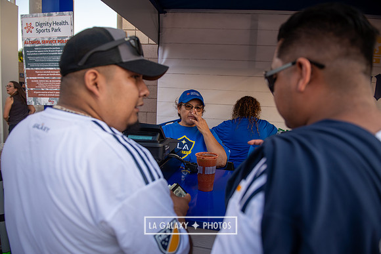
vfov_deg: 53.2
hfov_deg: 73.7
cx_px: 190
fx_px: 254
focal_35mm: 24
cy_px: 127
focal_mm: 24
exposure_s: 1/250
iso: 125
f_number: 2.8
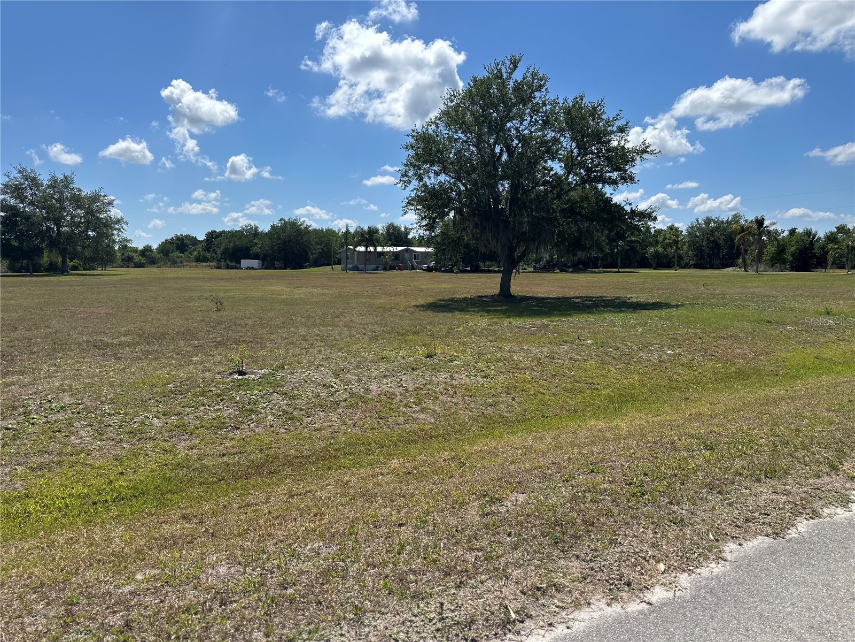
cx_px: 428
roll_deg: +0.6
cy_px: 321
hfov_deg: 71.6
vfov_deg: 56.8
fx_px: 593
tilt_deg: -7.0
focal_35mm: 24
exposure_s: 1/7042
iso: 80
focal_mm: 6.86
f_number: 1.78
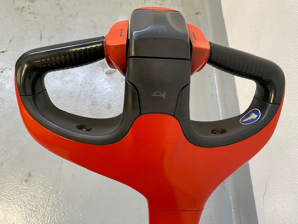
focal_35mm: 26
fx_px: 224
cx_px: 149
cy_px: 112
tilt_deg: -65.5
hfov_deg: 67.3
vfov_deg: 53.1
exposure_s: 1/78
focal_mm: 4.25
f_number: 1.8
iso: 125
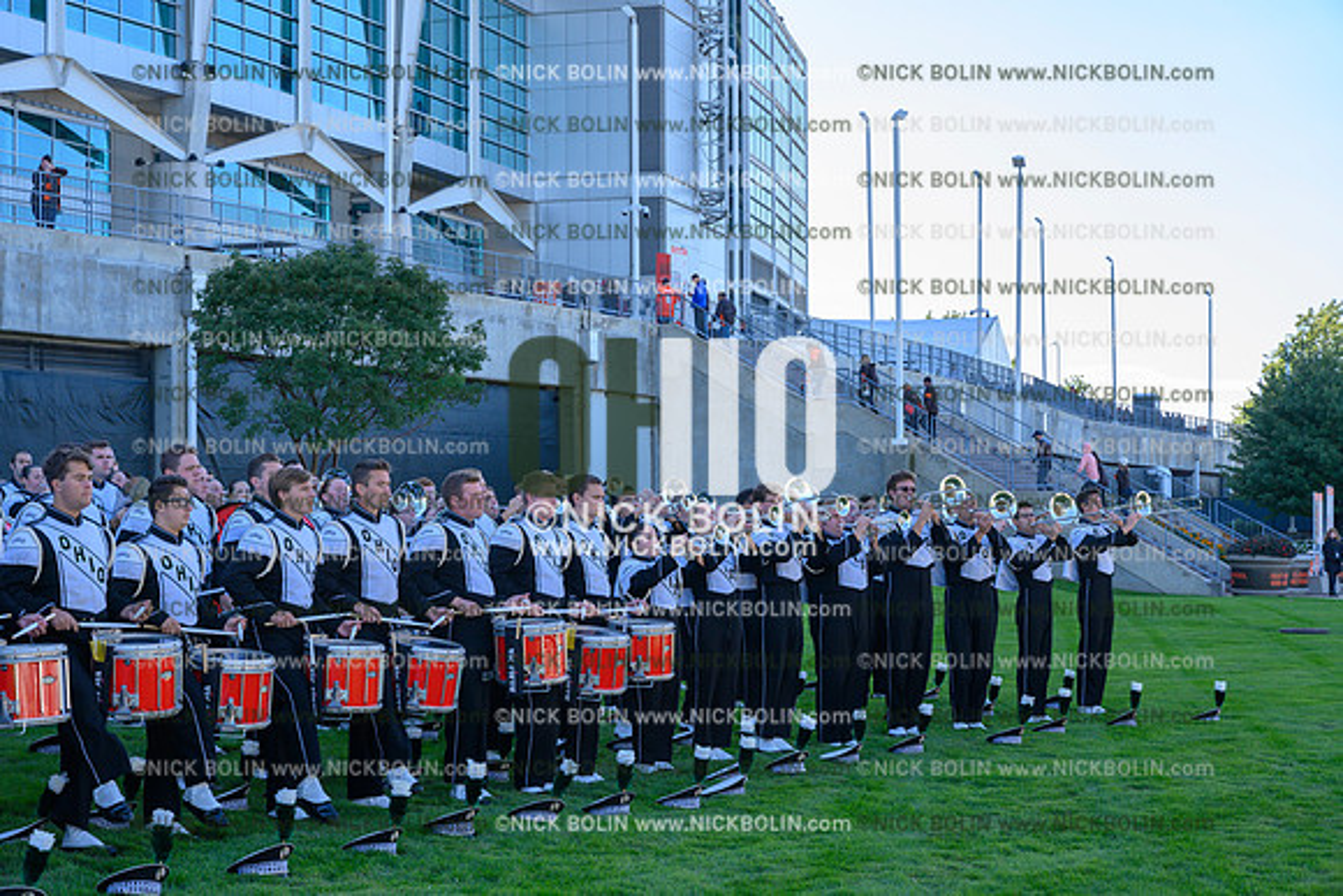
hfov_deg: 28.8
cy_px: 448
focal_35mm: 70
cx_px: 672
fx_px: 2612
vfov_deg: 19.5
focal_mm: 70
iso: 800
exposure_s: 1/640
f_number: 8
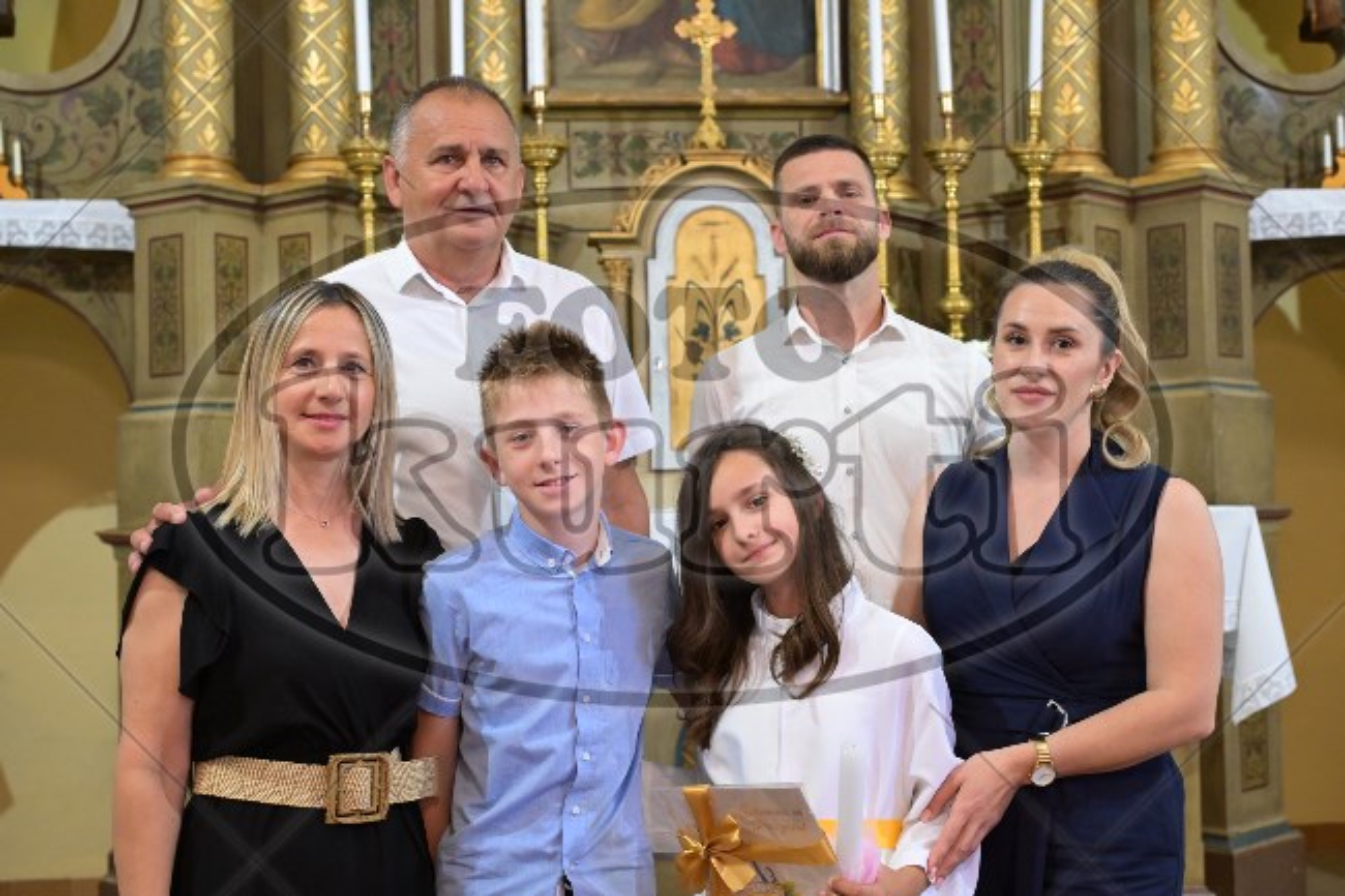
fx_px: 1681
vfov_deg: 29.8
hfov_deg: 43.6
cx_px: 672
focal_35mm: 45
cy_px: 448
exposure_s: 1/125
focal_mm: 45
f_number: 4.5
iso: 5000
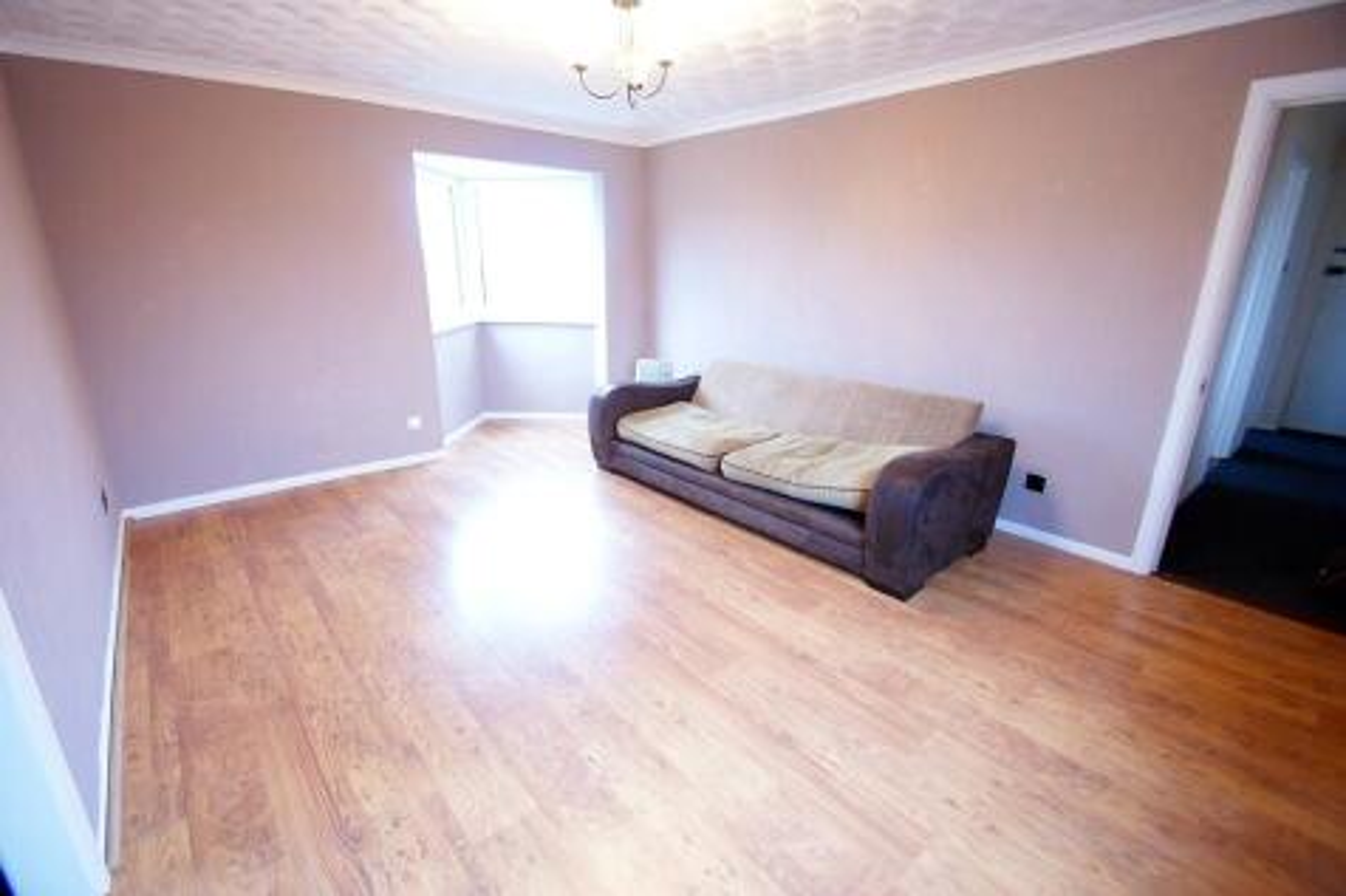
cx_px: 673
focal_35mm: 15
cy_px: 448
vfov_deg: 77.3
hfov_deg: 100.4
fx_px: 561
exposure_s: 1/5
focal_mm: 10
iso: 400
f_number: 3.5
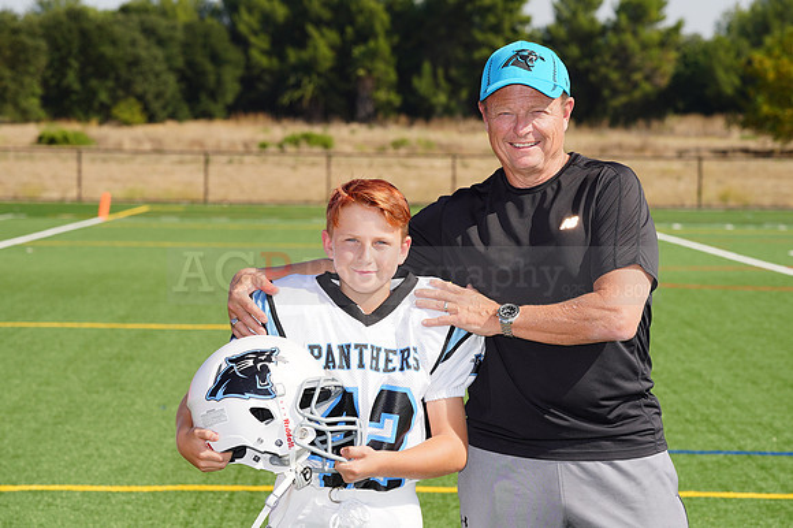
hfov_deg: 13.9
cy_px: 264
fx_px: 3258
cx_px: 396
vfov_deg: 9.3
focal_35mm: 148
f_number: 10
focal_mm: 148
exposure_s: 1/250
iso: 100
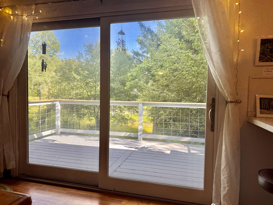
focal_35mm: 24
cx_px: 136
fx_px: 189
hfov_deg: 71.6
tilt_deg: -3.1
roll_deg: -1.3
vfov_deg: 56.8
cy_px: 102
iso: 80
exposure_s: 1/535
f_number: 1.78
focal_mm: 6.76
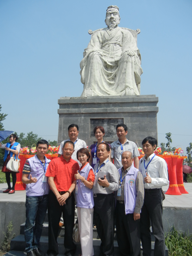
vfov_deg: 60.0
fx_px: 222
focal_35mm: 30
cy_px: 128
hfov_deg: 46.8
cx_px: 96
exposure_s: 1/478
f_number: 7
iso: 160
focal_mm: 5.4
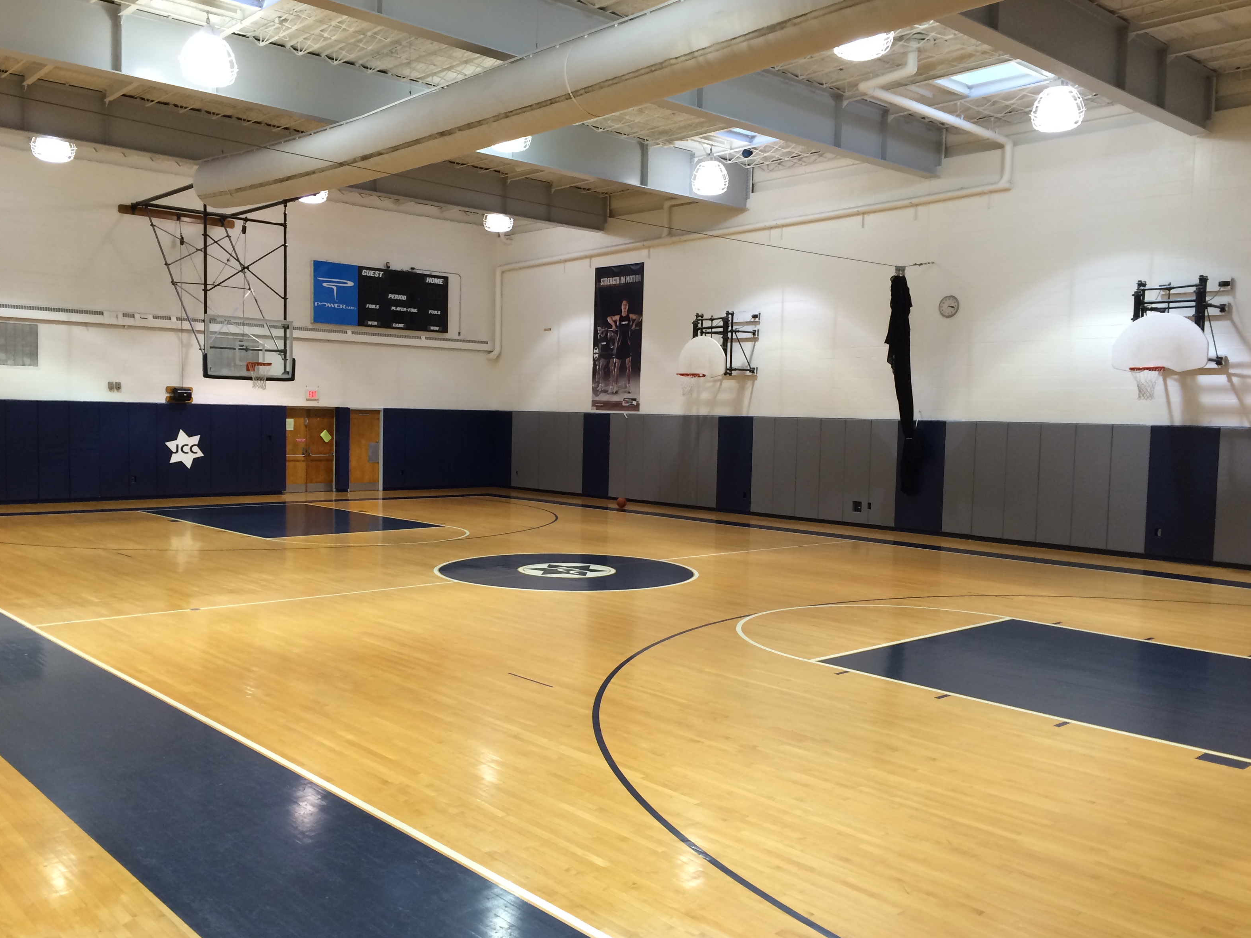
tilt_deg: -4.0
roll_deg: -0.9
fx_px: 1084
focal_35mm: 30
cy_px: 482
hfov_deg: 60.0
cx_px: 613
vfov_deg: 46.8
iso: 80
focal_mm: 4.15
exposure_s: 1/30
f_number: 2.2
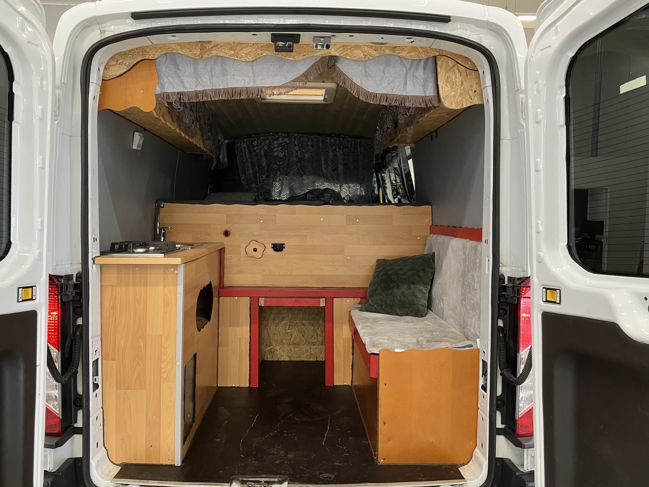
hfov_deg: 59.9
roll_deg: -0.2
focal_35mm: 30
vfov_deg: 46.8
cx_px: 310
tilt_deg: -4.6
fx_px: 562
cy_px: 256
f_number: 1.8
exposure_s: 1/60
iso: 160
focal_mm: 3.99
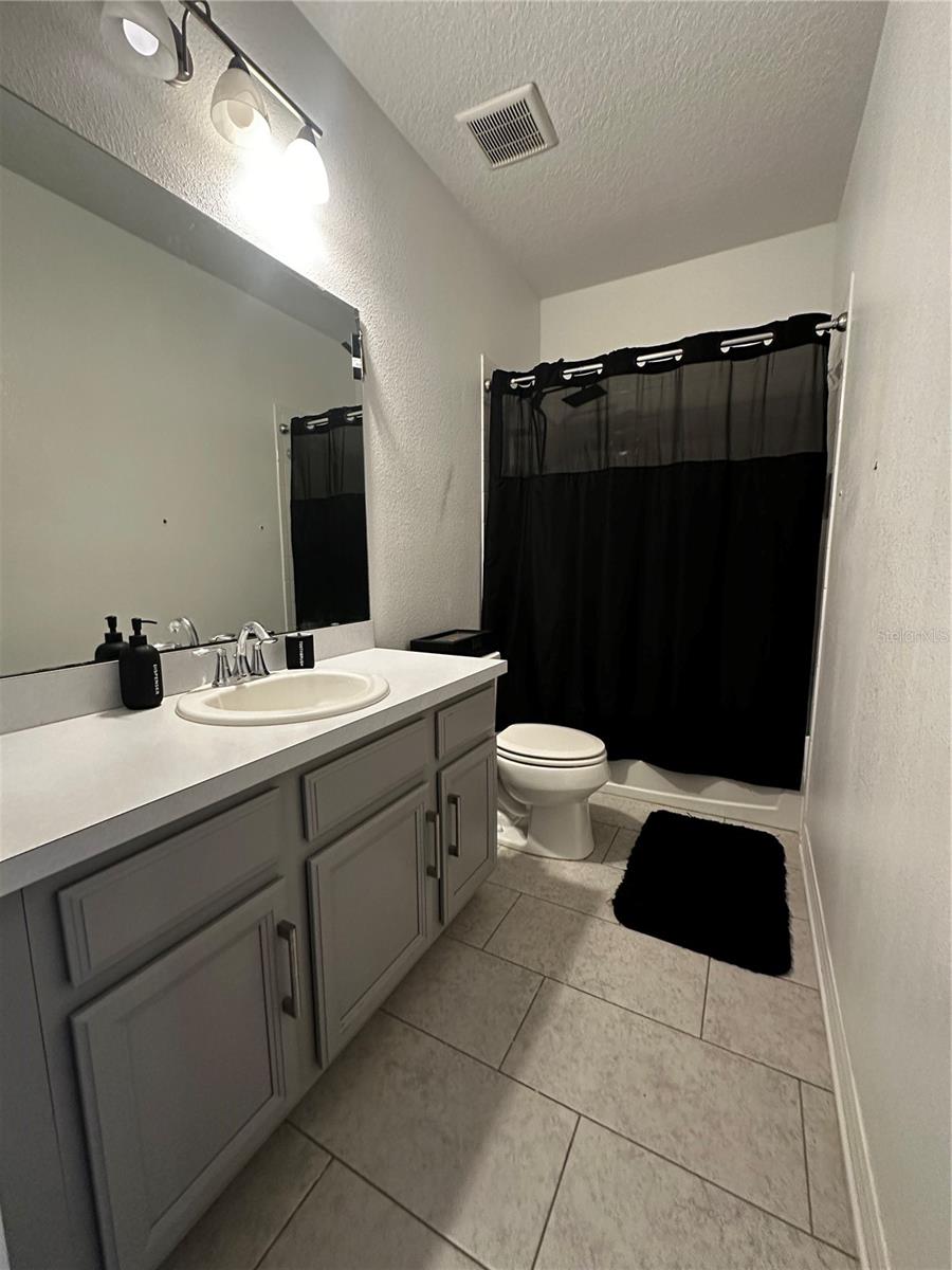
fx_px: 513
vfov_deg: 102.1
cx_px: 476
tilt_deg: -7.5
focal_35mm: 14
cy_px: 635
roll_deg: -0.5
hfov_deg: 85.7
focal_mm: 2.22
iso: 640
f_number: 2.2
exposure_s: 1/60
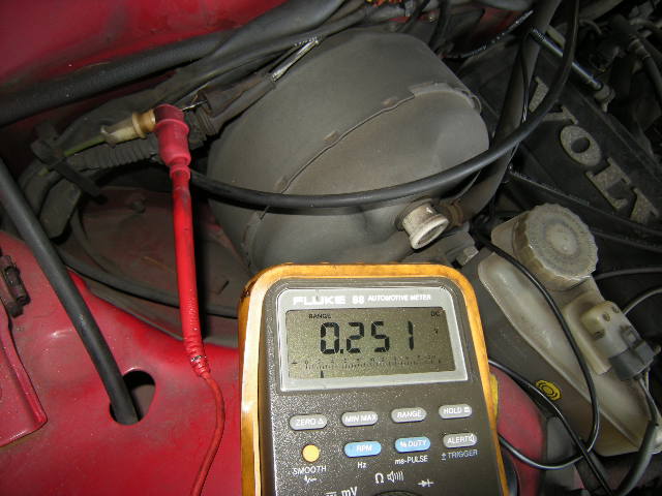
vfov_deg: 49.7
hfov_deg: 63.4
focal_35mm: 28
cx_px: 331
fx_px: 535
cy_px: 248
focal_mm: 4.7
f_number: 2.8
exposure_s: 1/45
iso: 64
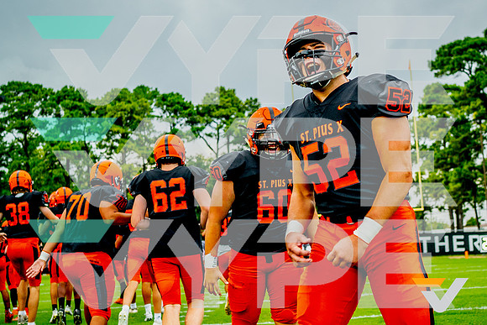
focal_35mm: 58
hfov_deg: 34.2
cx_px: 292
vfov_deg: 23.2
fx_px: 790
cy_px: 131
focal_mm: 35
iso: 400
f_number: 2.8
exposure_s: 1/1000
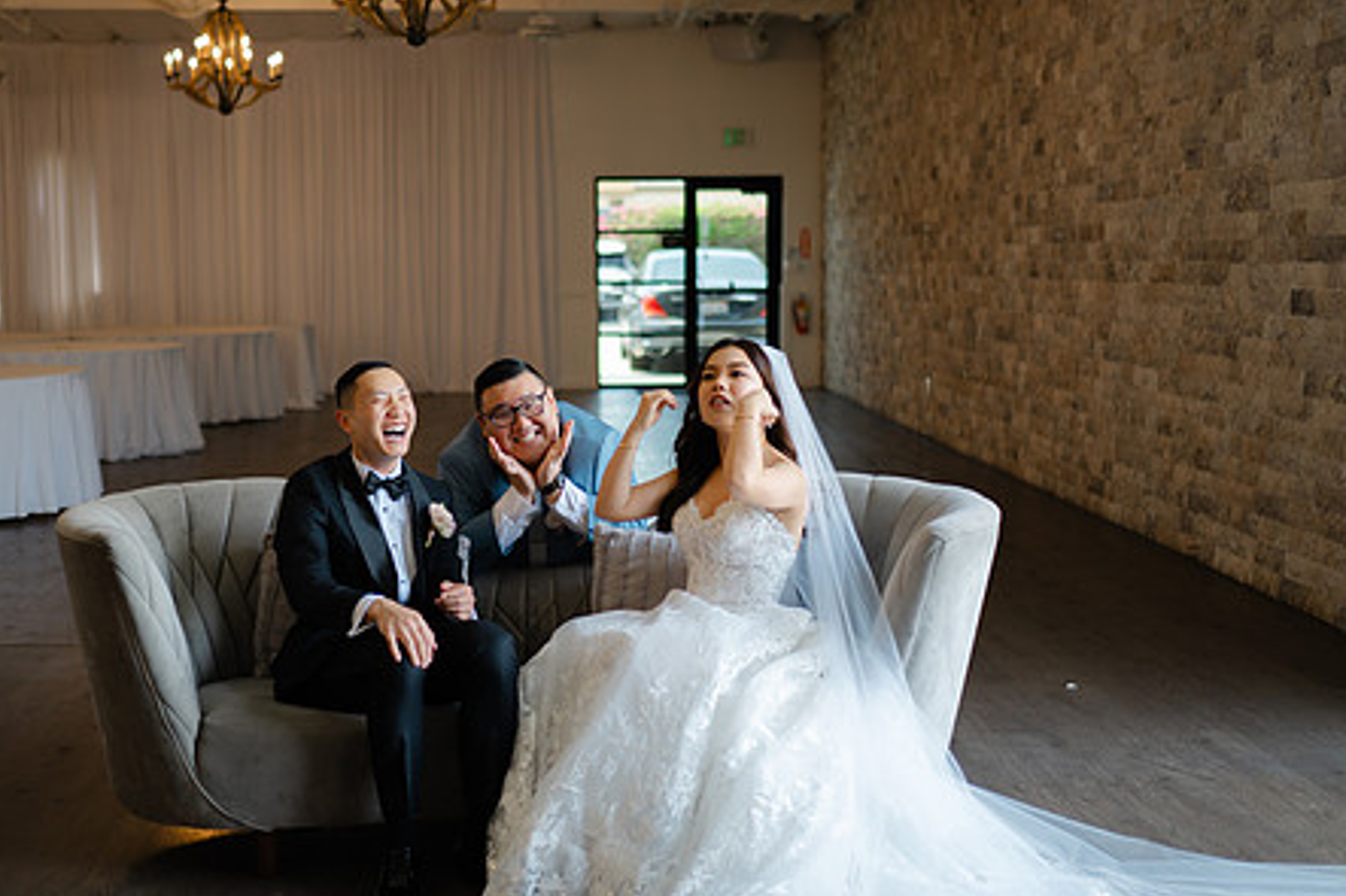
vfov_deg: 28.1
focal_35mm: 48
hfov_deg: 40.9
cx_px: 532
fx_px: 1794
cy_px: 439
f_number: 1.4
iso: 90
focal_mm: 35
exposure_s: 1/100
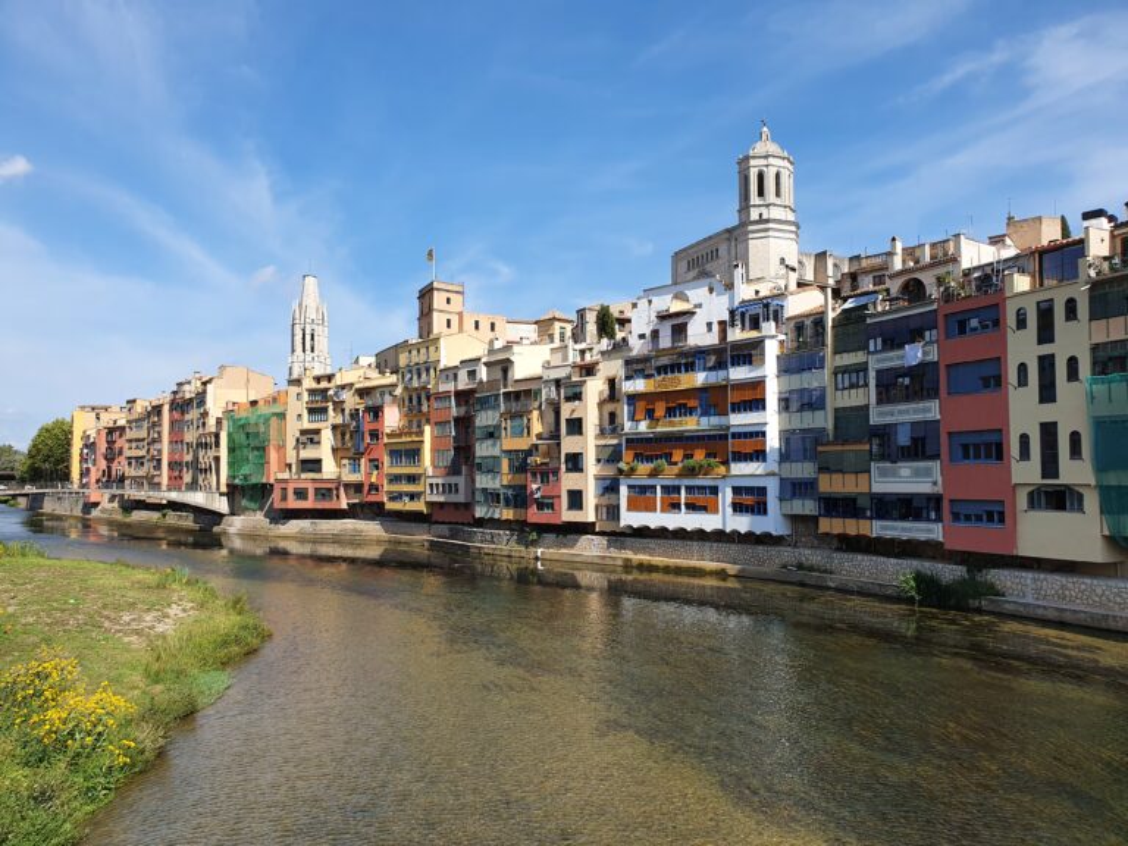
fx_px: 847
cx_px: 564
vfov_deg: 53.1
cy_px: 423
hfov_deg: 67.3
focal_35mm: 26
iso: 50
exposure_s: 1/1504
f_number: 2.4
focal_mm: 4.32
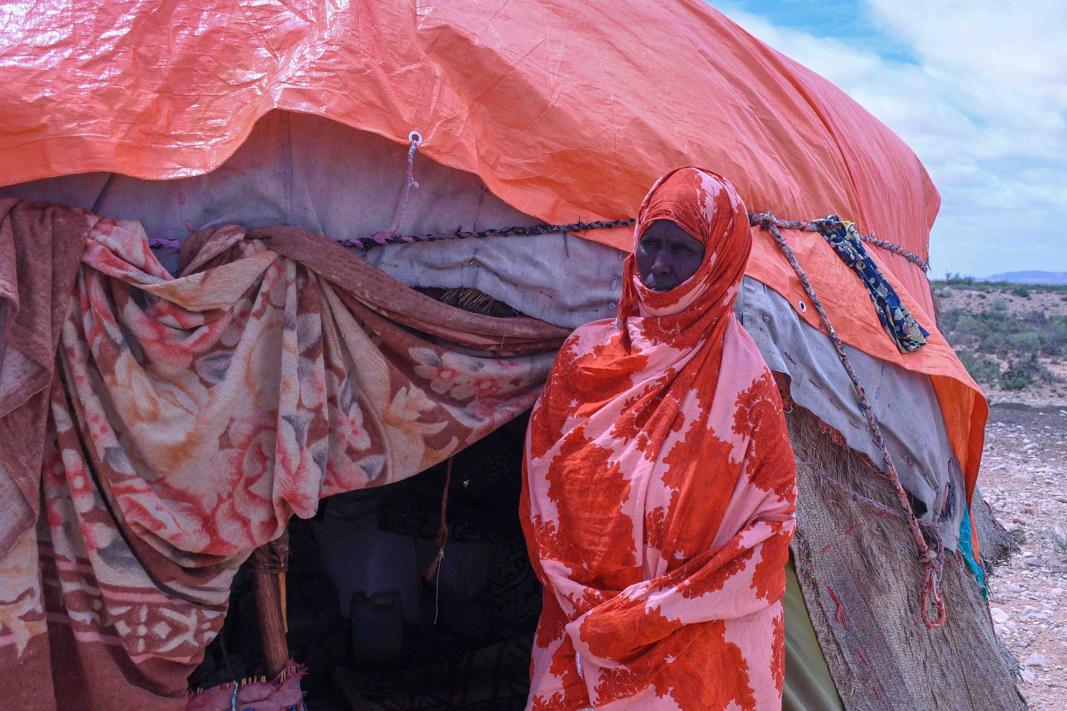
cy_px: 383
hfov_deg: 46.2
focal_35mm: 42
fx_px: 1245
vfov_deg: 31.9
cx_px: 637
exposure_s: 1/5000
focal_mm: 20
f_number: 5.6
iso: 720
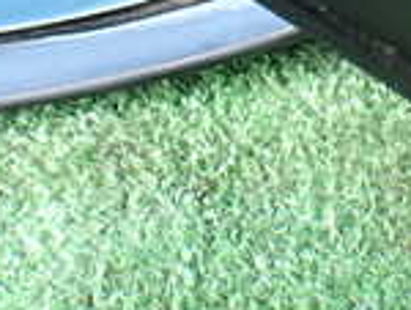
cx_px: 260
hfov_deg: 16.4
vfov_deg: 12.0
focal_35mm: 120
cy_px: -118
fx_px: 1427
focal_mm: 5.4
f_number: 2.3
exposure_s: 1/60
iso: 800
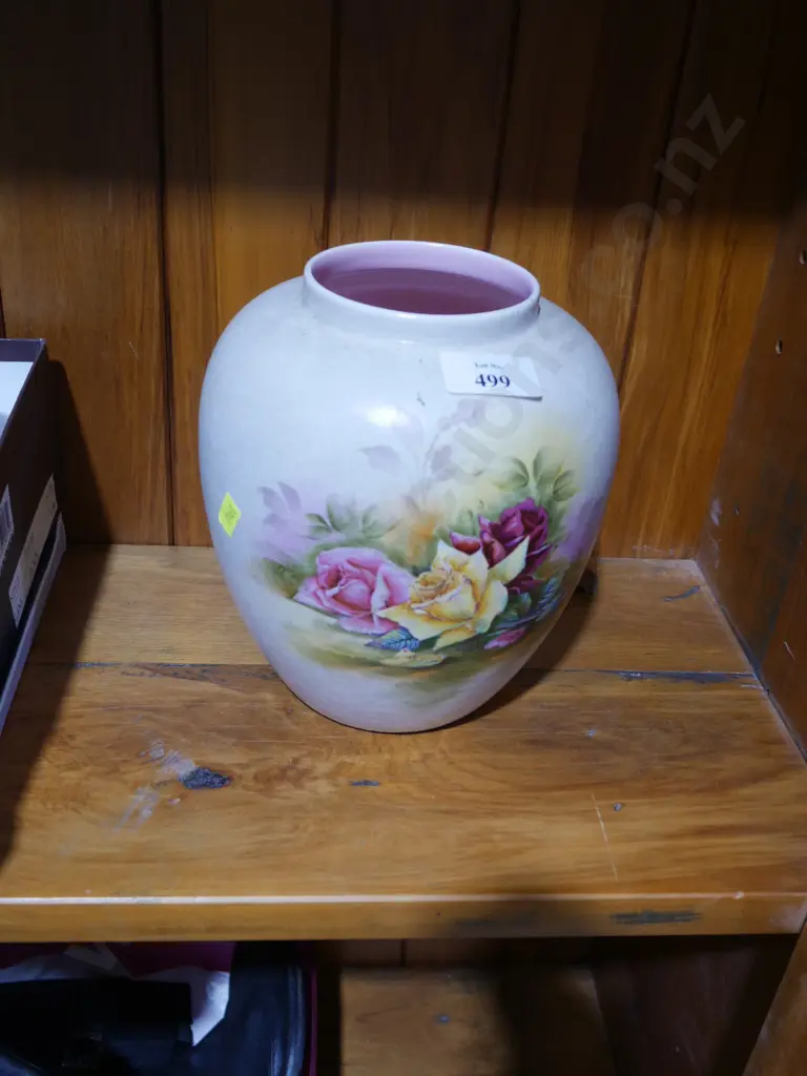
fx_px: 1057
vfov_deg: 54.0
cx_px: 404
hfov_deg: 41.8
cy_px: 538
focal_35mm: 34
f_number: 4
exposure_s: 1/60
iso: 500
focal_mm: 17
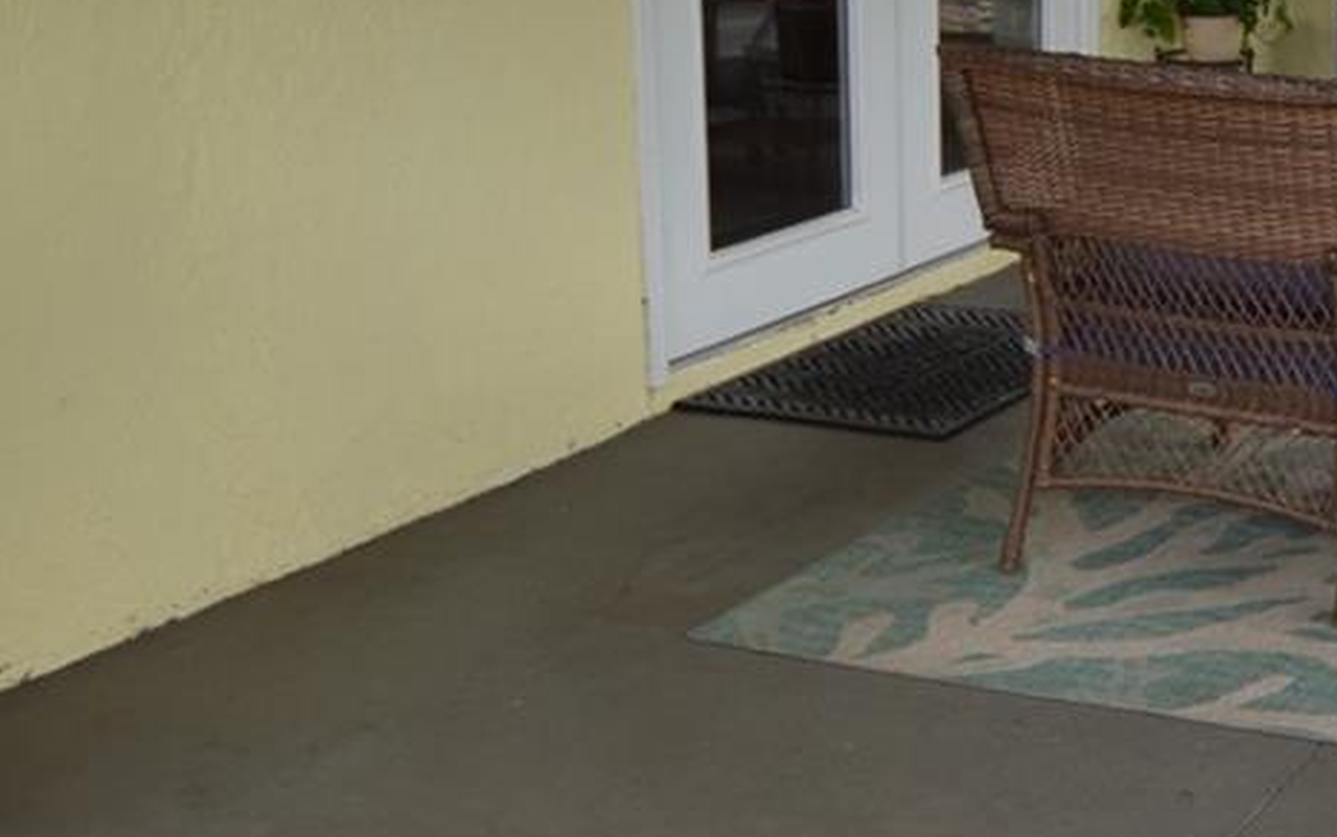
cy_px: 177
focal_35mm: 63
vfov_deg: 20.4
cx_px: 1791
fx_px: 2296
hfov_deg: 26.8
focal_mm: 12
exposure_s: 1/160
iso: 100
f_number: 5
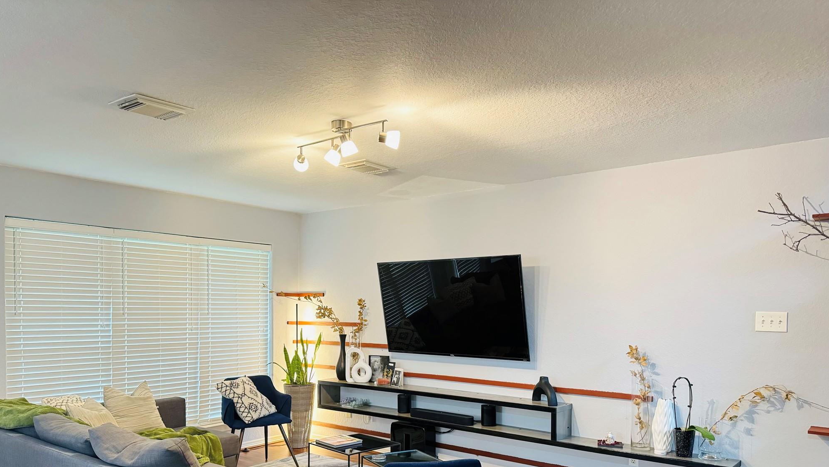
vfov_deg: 42.2
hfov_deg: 69.8
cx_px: 407
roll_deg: -0.6
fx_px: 594
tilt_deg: -1.5
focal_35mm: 27
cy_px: 320
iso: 800
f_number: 1.78
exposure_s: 1/60
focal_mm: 6.76
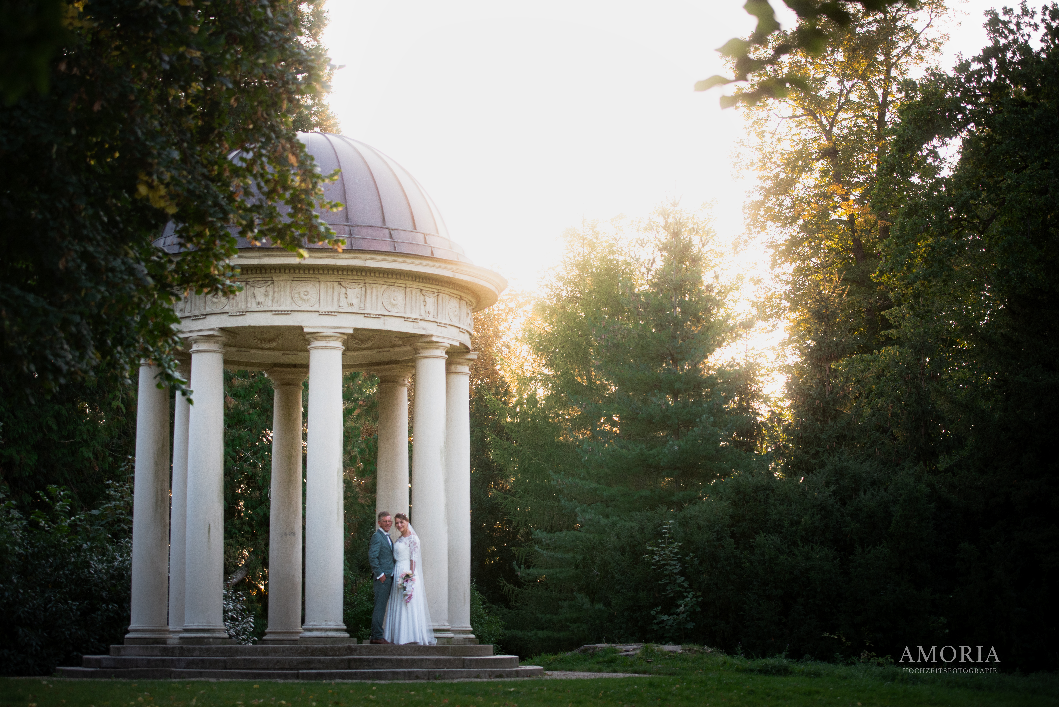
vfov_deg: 19.5
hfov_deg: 28.8
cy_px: 354
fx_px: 2060
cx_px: 530
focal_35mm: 70
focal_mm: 70
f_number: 2.8
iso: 400
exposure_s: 1/640
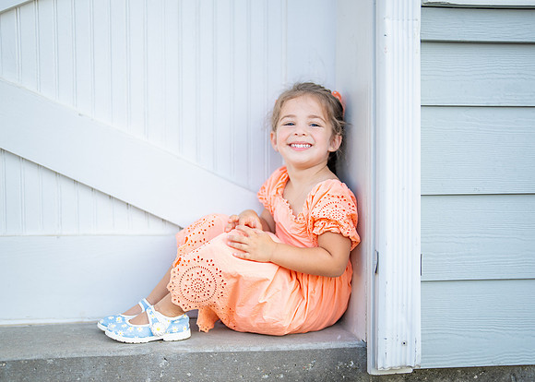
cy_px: 196
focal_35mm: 55
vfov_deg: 25.7
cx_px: 280
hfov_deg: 35.5
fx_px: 837
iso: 100
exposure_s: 1/400
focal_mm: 50
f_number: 1.2
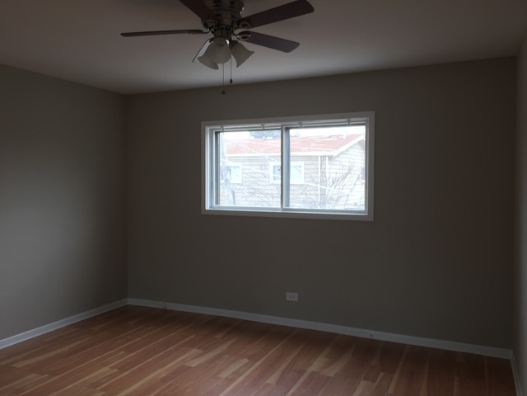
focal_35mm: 29
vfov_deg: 48.2
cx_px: 264
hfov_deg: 61.7
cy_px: 198
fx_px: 442
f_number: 2.2
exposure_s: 1/40
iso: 32
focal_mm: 4.15
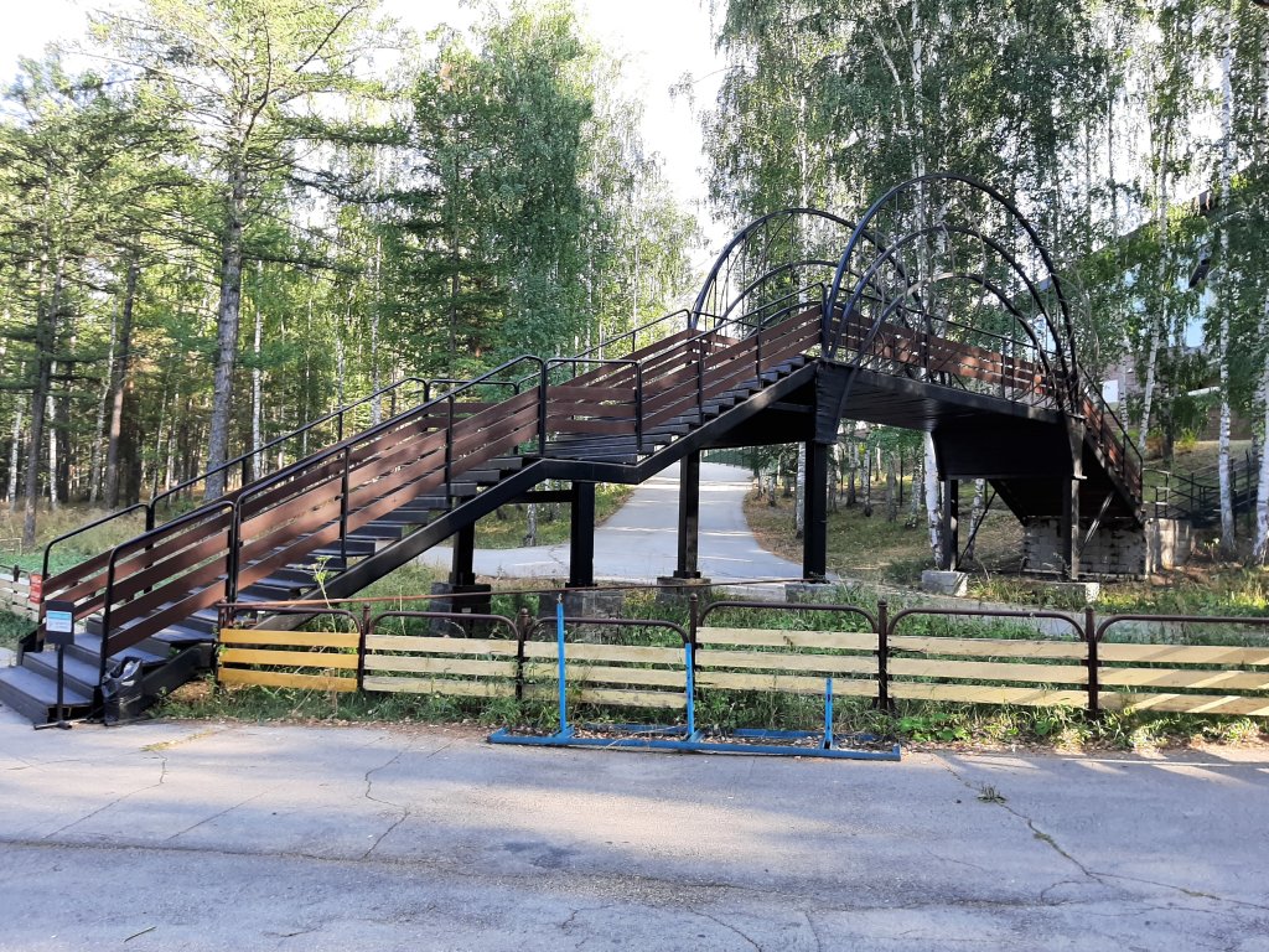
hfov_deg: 67.3
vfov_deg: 53.1
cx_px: 634
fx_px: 953
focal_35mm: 26
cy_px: 476
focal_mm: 3.93
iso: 40
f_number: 1.7
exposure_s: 1/196
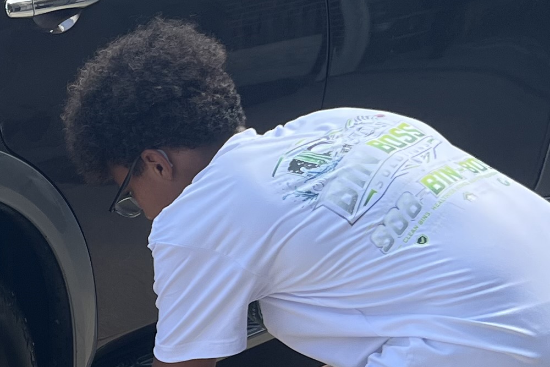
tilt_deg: -18.4
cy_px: 376
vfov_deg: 12.4
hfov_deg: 17.2
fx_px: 1665
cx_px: -233
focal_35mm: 109
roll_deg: +0.6
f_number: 1.5
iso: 50
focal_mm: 5.7
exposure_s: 1/924
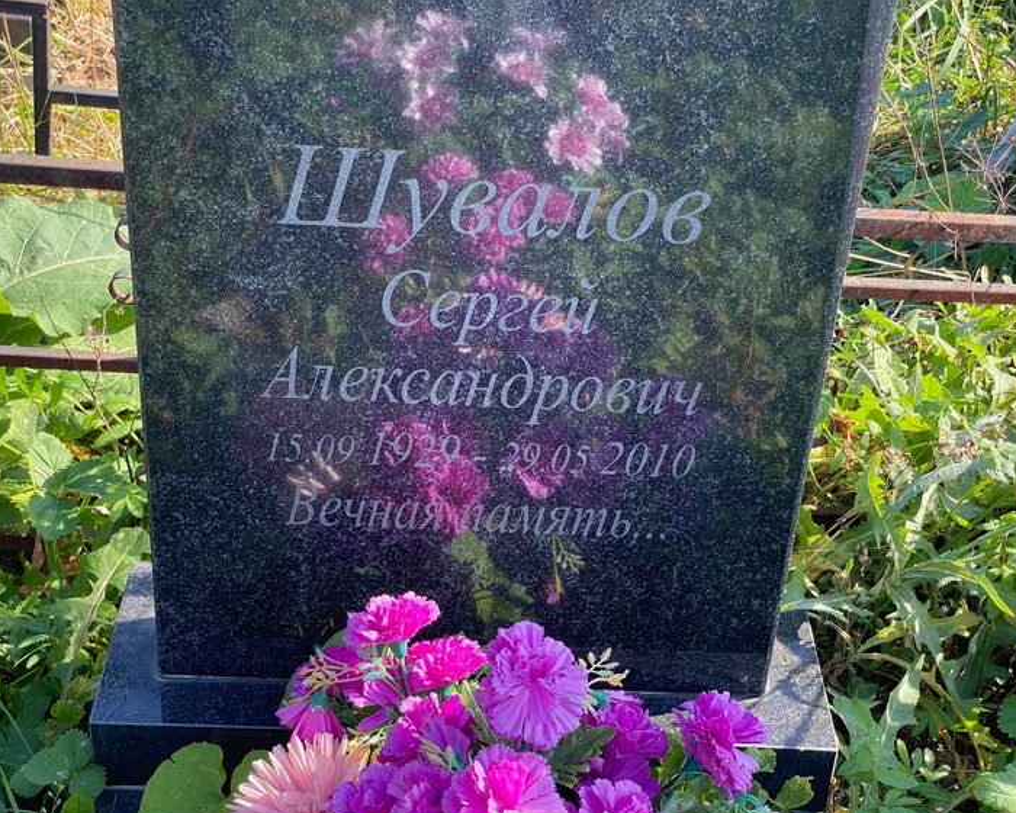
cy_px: 409
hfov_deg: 32.5
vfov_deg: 26.2
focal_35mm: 58
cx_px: 521
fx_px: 1744
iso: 20
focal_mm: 6
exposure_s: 1/222
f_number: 2
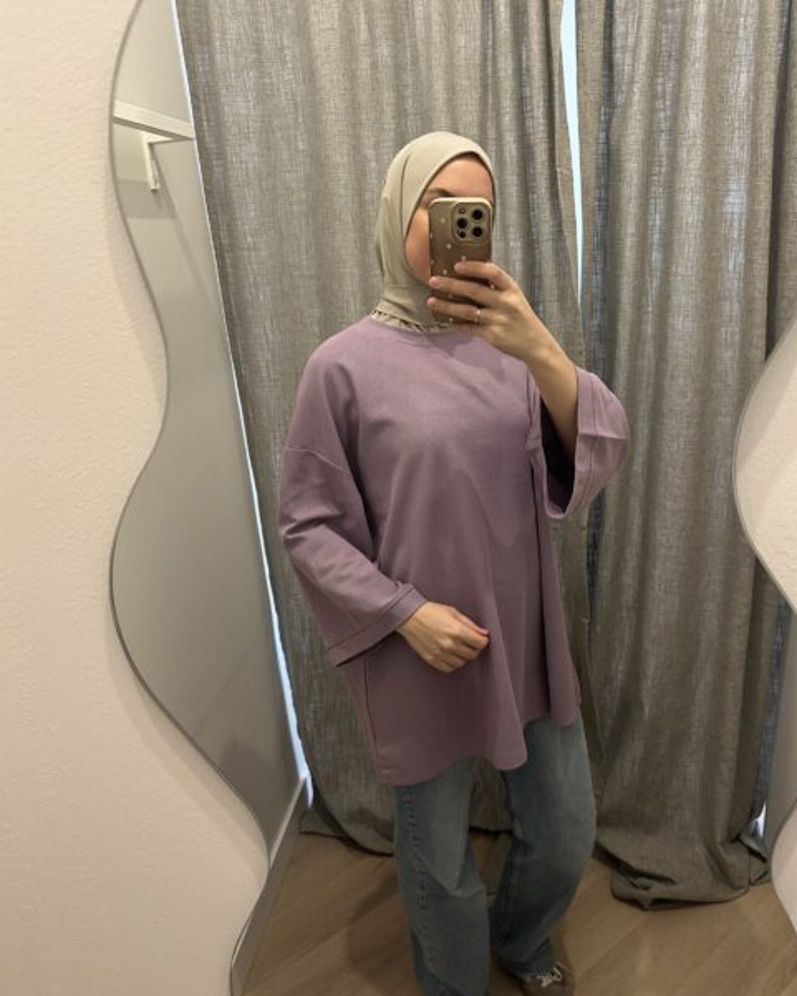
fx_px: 766
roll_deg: +2.9
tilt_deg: -19.8
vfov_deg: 66.0
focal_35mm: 26
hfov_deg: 54.9
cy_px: 513
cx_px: 406
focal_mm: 6.86
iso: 400
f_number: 1.78
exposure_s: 1/60
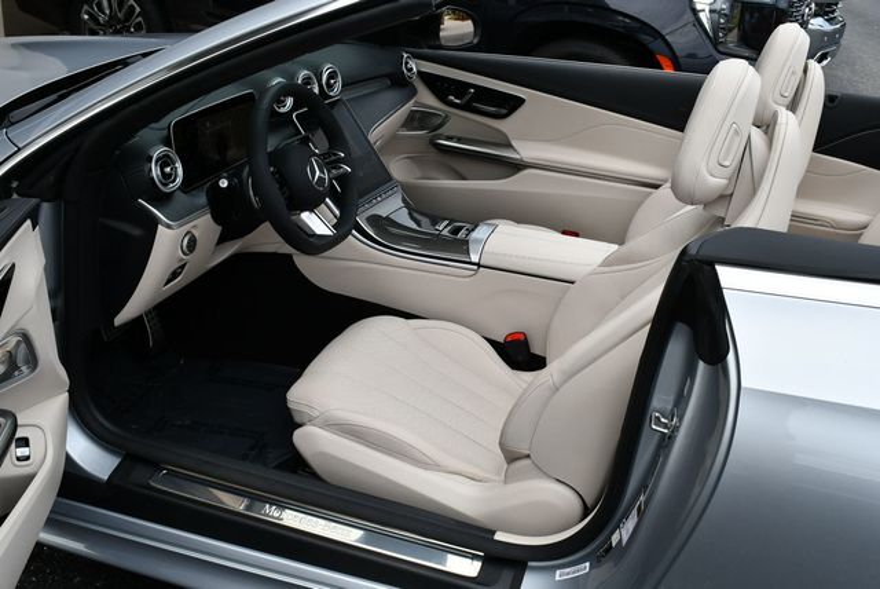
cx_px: 440
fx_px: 881
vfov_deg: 36.9
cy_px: 294
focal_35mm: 36
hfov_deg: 53.1
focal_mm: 18
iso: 200
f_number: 8
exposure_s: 1/250
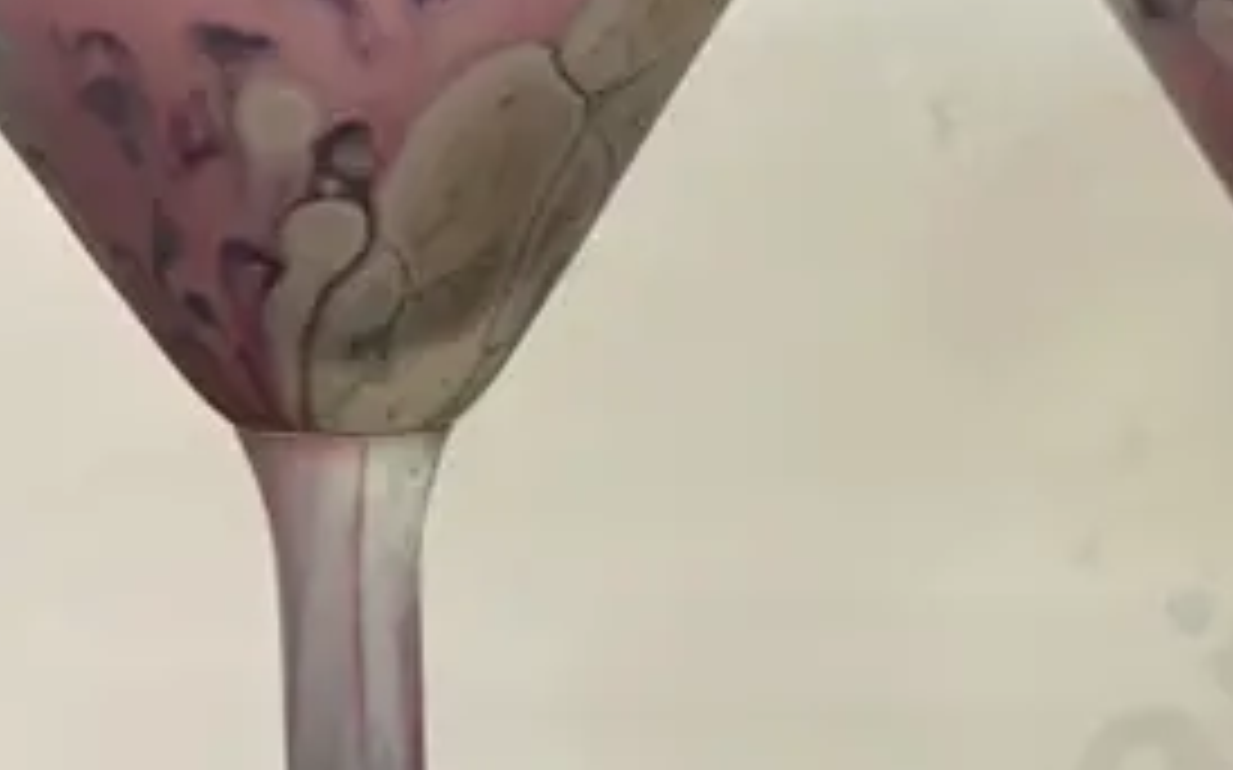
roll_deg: -0.4
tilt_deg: -10.2
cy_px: 558
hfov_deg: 20.5
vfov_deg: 13.7
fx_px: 3191
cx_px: 1467
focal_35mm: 95
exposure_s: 1/50
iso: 320
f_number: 1.78
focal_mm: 6.86
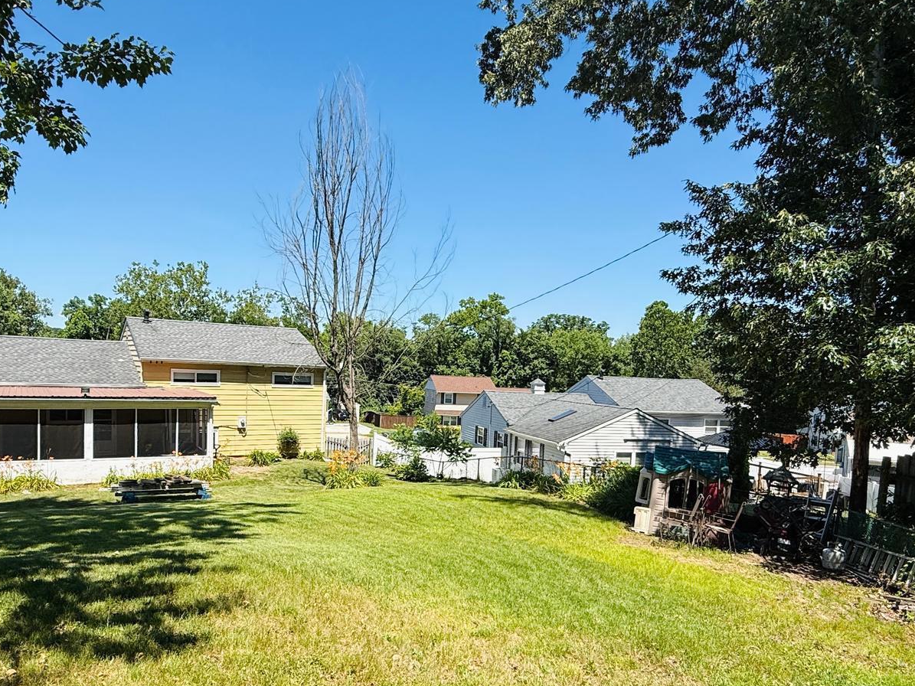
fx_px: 634
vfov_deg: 56.3
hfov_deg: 71.5
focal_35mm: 24
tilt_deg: -4.2
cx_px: 417
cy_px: 419
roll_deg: -2.2
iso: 50
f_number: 2.2
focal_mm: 2.22
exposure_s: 1/1848
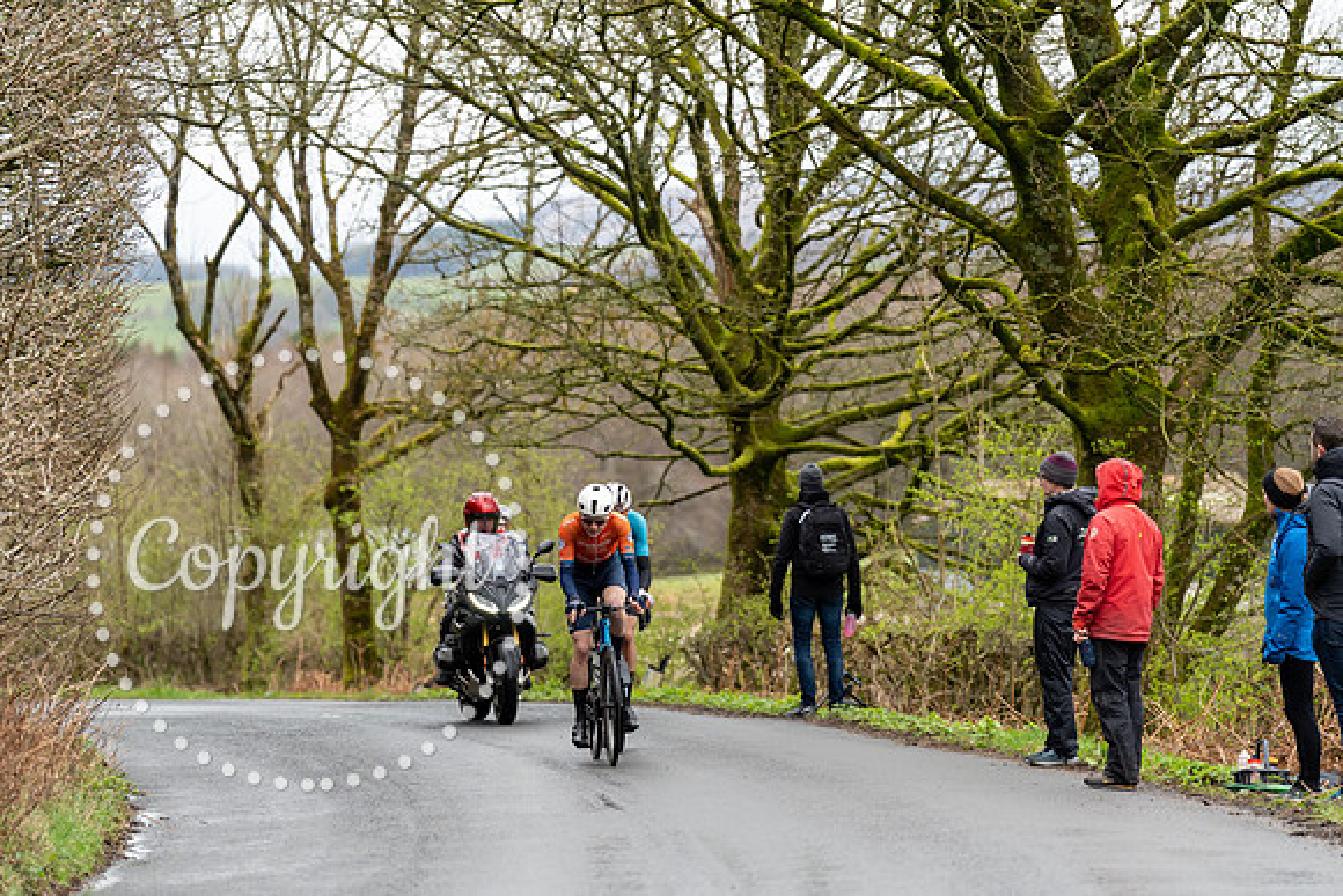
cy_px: 448
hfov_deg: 11.5
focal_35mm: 178
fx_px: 6642
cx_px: 672
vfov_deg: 7.7
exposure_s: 1/1000
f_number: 3.5
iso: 1000
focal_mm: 178
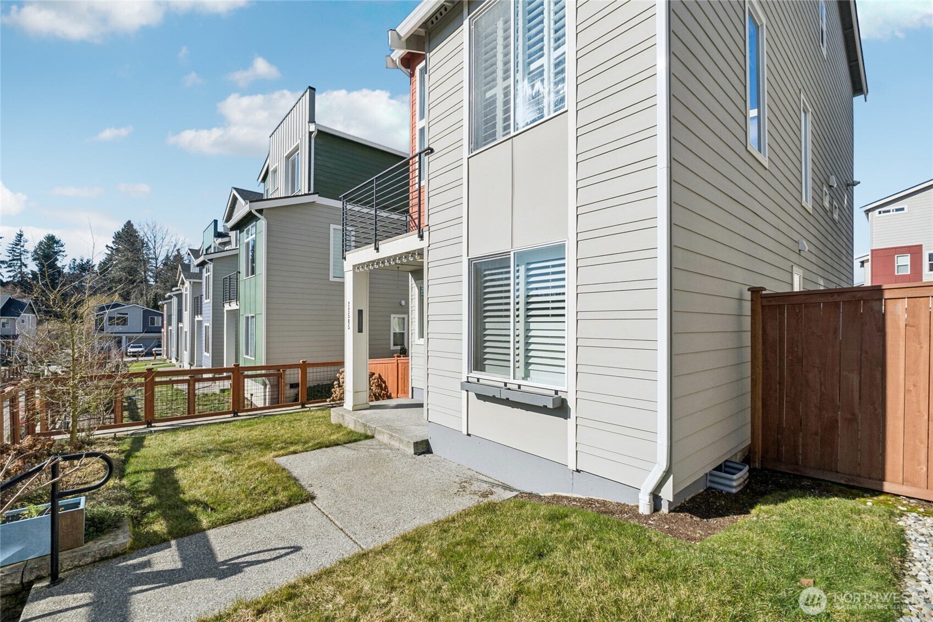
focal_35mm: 15
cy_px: 311
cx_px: 466
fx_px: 389
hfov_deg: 100.4
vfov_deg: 77.3
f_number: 9
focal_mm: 10
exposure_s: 1/500
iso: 200
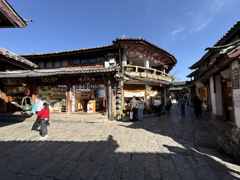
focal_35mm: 14
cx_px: 120
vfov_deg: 85.7
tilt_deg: +4.0
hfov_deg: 102.1
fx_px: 97
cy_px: 90
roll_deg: +1.0
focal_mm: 2.22
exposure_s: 1/1110
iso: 50
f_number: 2.2
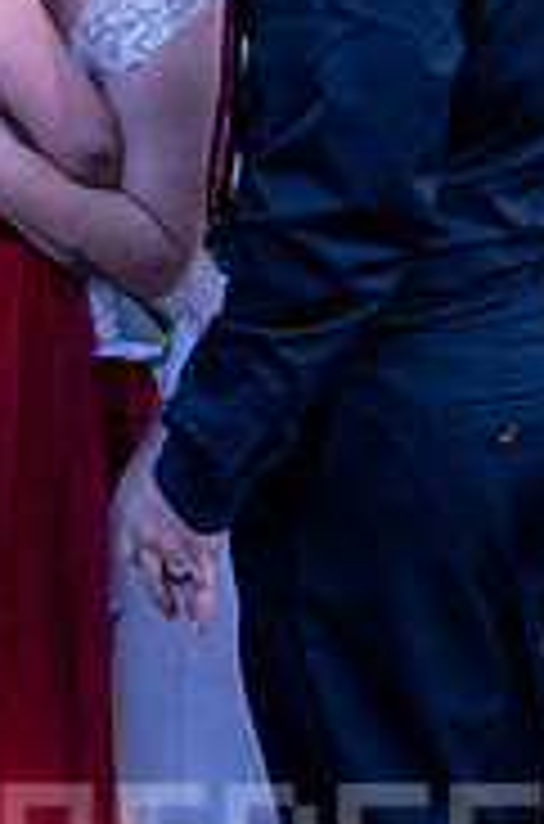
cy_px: 50
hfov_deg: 19.4
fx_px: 1573
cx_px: 115
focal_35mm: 69
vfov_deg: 28.0
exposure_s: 1/8000
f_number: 4
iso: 5000
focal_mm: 28
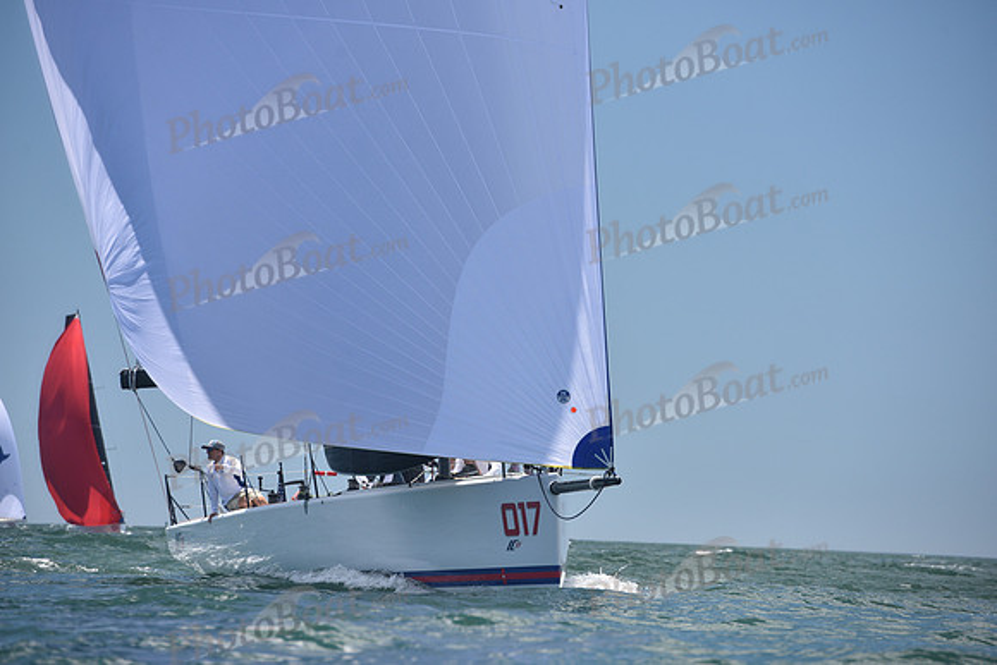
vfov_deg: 6.9
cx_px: 498
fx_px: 5540
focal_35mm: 200
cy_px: 332
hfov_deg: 10.3
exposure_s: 1/800
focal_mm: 200
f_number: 5.6
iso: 320
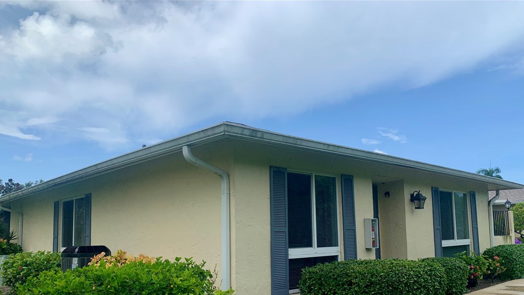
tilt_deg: +6.7
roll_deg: +1.0
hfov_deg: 66.1
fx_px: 403
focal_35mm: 29
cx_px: 260
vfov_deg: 39.6
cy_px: 201
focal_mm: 4.25
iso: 25
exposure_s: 1/2681
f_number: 1.8
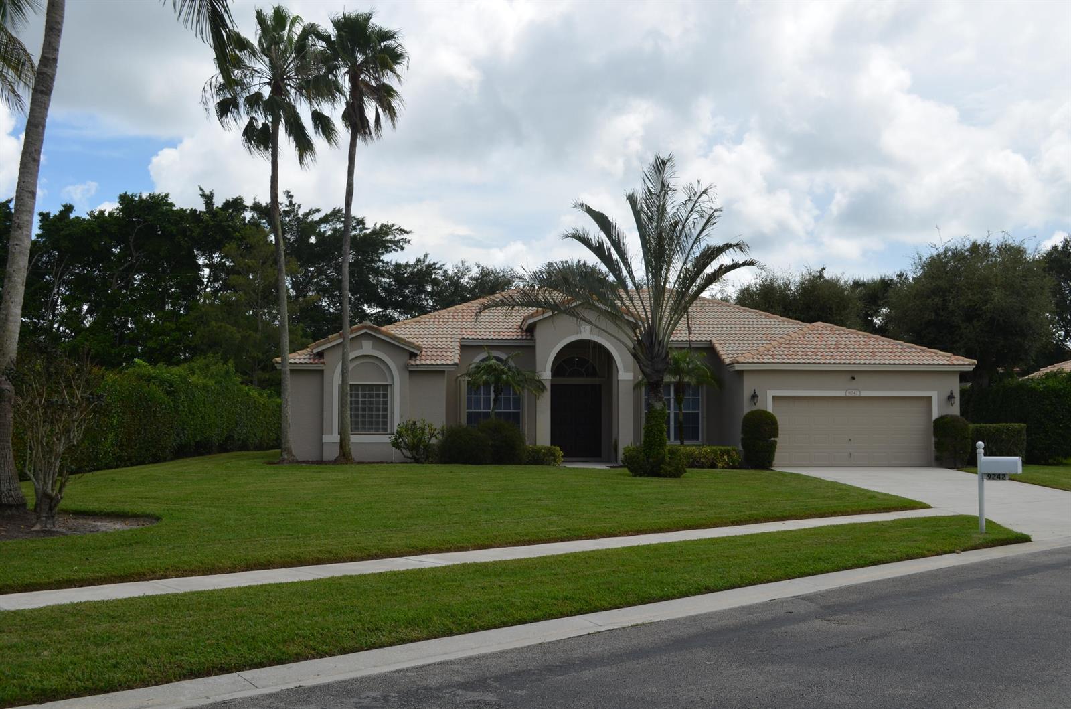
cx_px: 536
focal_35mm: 36
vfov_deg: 36.7
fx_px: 1069
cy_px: 354
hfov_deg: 53.2
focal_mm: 24
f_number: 8
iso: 100
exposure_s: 1/250
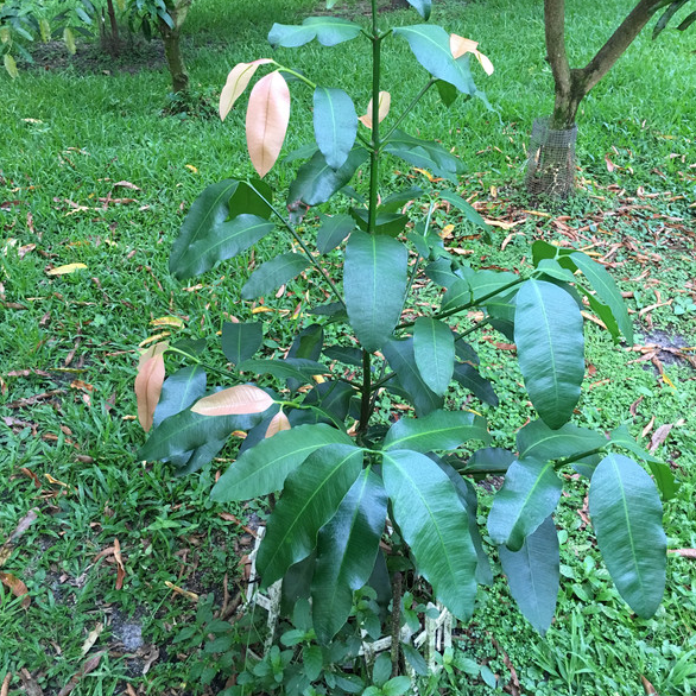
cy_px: 298
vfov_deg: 47.1
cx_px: 346
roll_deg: +2.0
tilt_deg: -27.6
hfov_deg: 47.2
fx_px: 796
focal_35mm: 35
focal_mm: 4.15
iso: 50
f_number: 2.2
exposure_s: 1/15
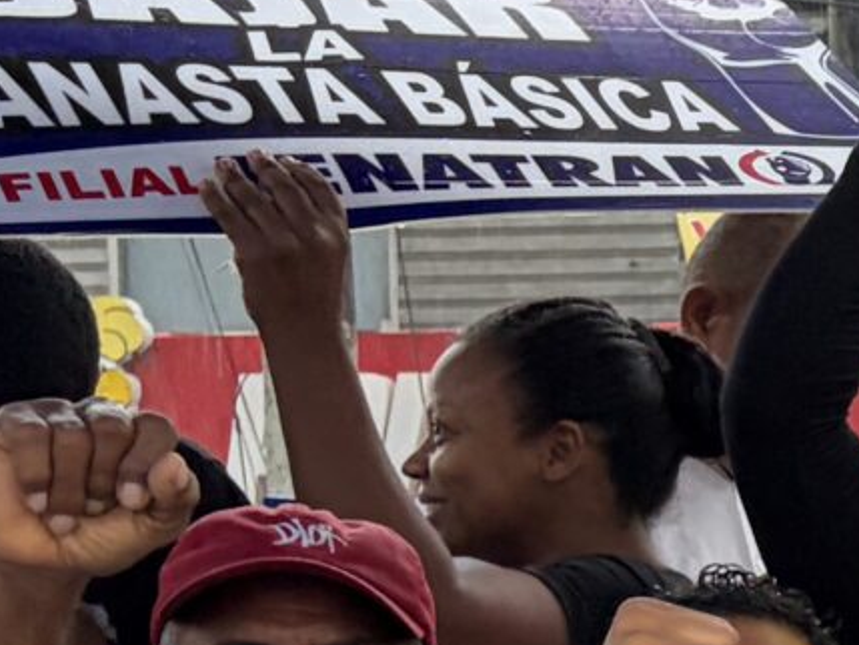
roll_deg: +0.5
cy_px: 963
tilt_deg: +0.2
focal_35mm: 155
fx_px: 3847
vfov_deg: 9.3
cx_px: 2102
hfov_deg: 10.7
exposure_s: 1/121
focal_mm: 5.96
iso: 100
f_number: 1.6
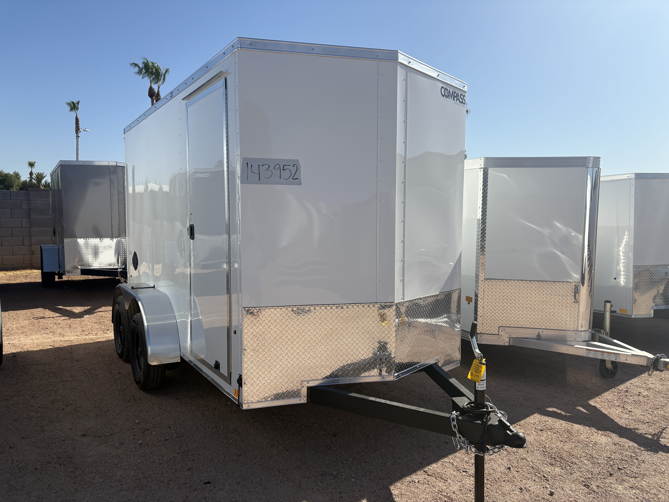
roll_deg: -0.9
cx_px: 334
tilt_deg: -5.7
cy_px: 251
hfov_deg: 67.3
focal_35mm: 26
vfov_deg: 53.1
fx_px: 502
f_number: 1.6
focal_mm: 5.96
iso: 50
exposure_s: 1/5348
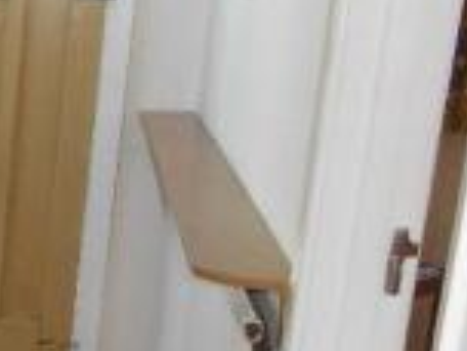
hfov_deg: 16.2
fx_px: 1349
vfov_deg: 14.7
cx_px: -401
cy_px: 294
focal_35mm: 100
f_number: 3.5
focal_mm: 4.6
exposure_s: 1/25
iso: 250
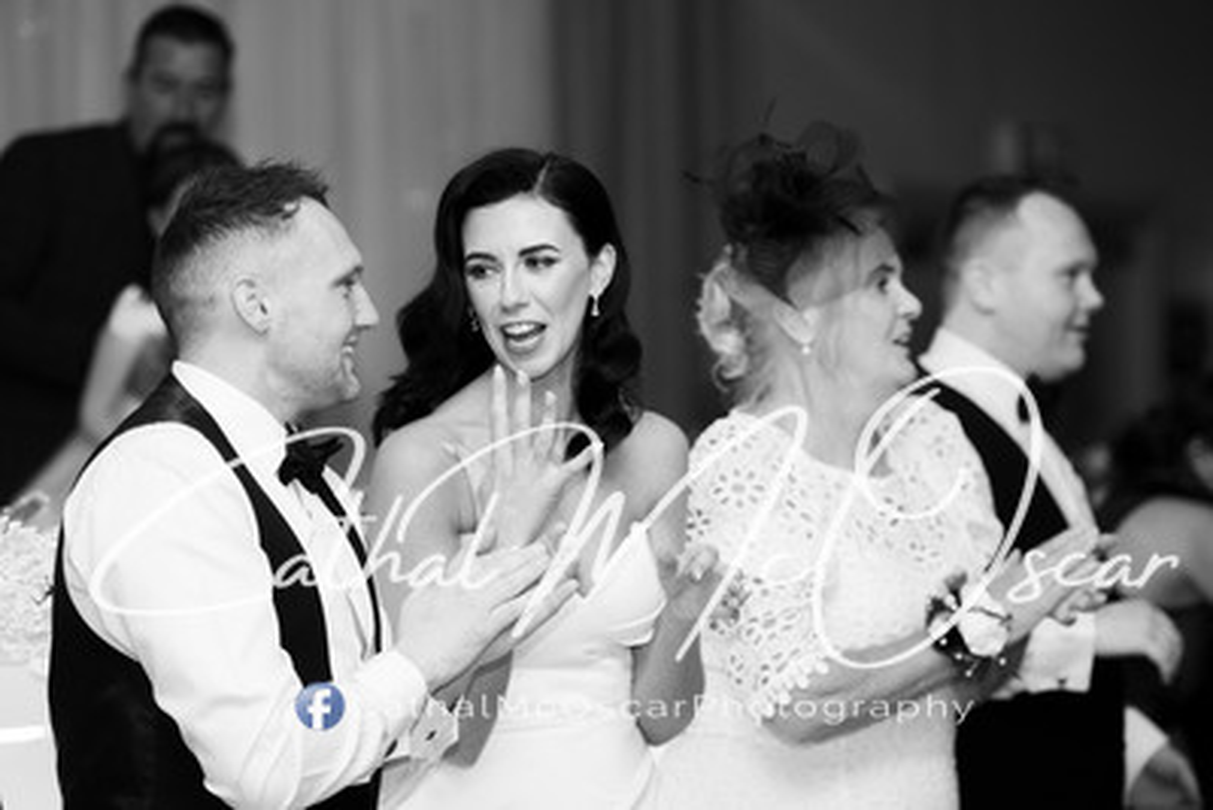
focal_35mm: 122
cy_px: 405
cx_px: 606
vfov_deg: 11.2
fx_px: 4112
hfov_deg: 16.8
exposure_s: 1/200
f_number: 2.8
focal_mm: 122
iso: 400
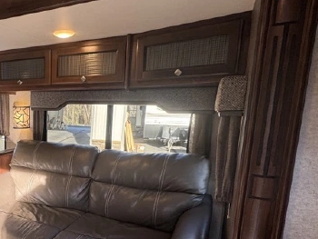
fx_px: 294
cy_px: 154
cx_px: 28
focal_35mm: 32
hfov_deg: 50.0
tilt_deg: -9.5
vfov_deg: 43.7
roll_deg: -1.7
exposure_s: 1/99
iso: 64
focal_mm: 2.22
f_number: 2.2
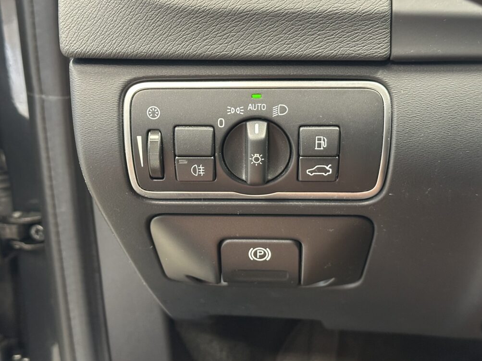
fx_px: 682
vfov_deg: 29.7
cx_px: 238
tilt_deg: -21.2
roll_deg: -0.4
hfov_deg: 38.9
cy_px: 182
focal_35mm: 49
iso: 500
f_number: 1.78
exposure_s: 1/30
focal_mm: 6.86
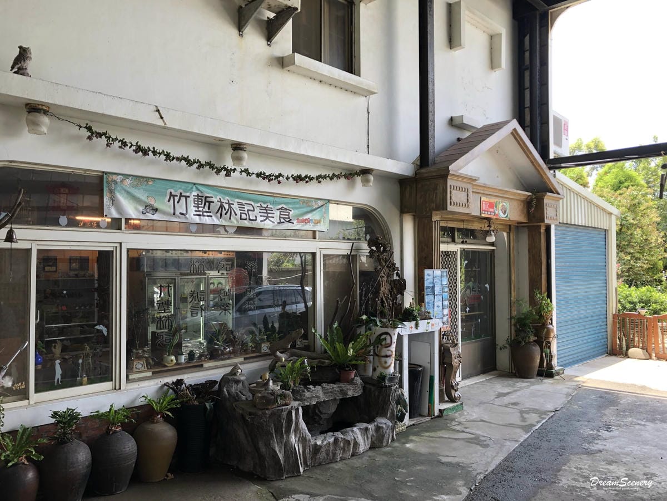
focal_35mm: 28
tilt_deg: -0.6
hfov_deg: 63.4
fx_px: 540
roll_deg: -0.5
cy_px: 250
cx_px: 334
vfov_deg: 49.7
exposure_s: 1/124
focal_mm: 3.99
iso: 20
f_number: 1.8
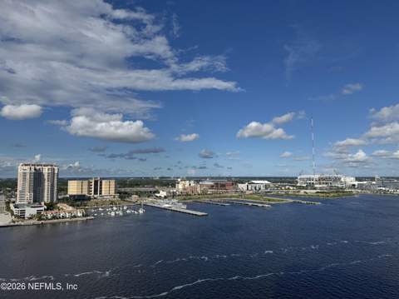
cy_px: 150
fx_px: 276
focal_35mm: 24
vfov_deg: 56.7
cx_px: 200
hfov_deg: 71.7
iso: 80
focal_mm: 6.76
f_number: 1.78
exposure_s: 1/9009
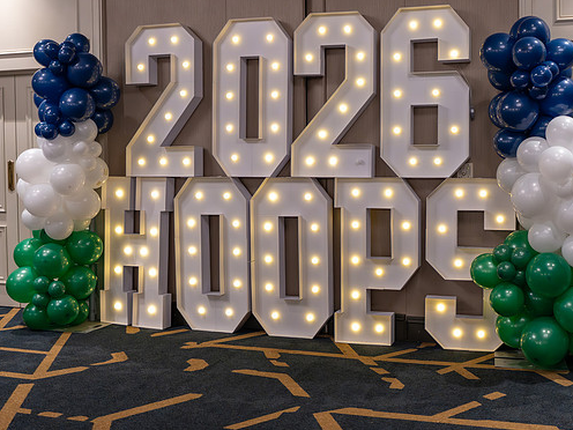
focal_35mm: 44
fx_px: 728
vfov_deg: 32.8
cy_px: 193
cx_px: 347
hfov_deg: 42.7
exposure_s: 1/320
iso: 2000
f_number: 1.8
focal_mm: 20
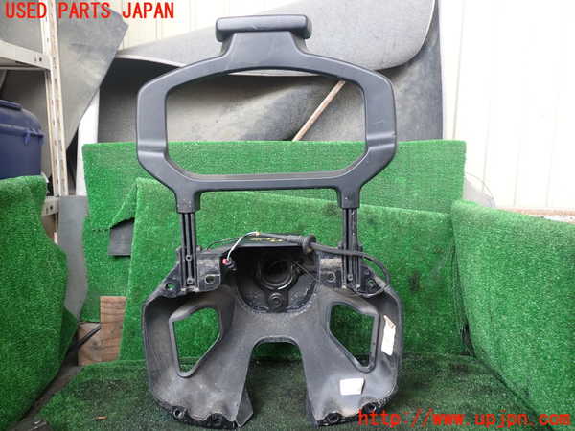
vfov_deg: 46.8
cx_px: 288
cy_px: 216
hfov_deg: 60.0
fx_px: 498
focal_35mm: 30
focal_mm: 5.4
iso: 160
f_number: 2.3
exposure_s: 1/60
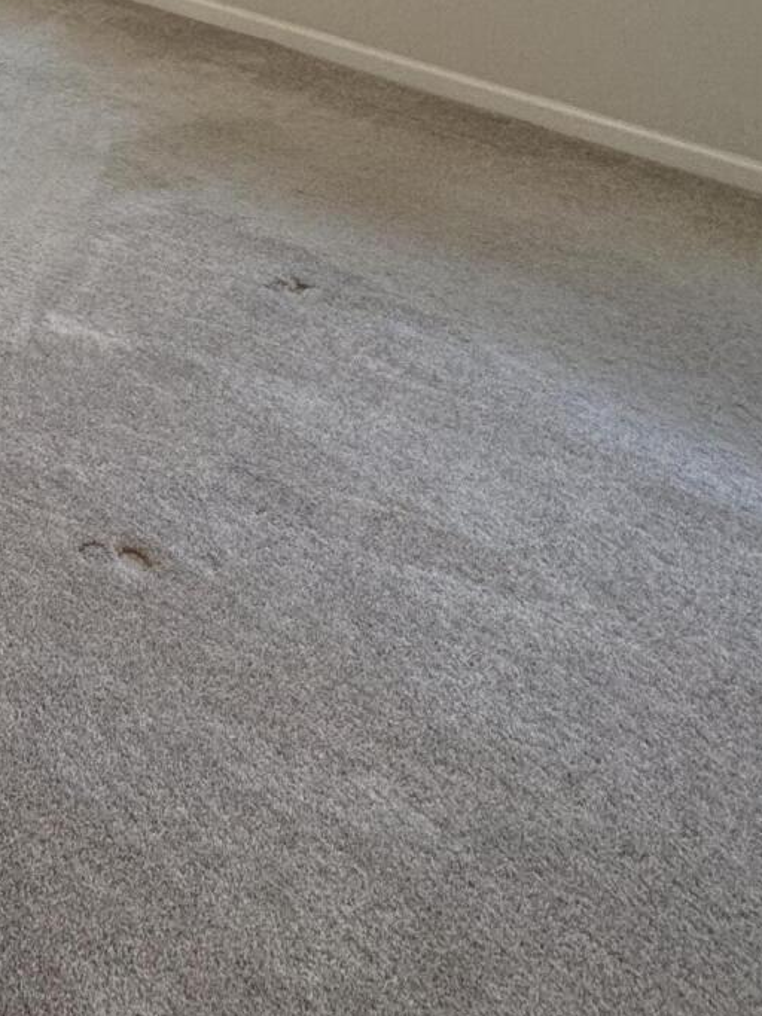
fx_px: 1204
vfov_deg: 33.6
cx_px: -247
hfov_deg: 28.4
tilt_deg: -2.7
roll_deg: -1.5
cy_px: -298
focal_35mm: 41
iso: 160
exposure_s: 1/120
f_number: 2.2
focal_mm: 2.22
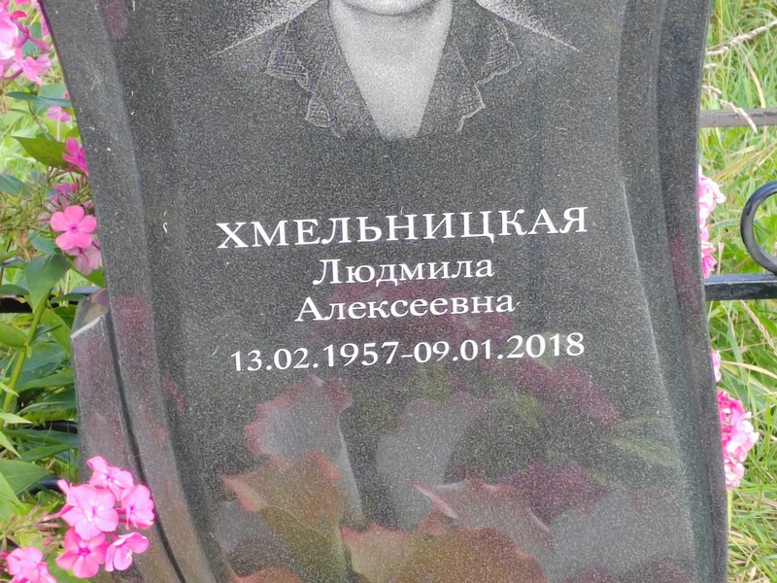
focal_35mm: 92
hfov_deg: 21.3
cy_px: 292
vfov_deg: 16.1
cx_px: 388
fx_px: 2065
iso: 100
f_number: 1.9
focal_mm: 5.52
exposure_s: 1/190
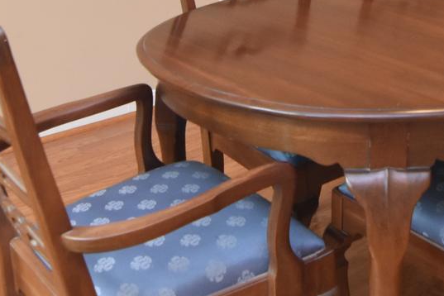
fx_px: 776
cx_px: 390
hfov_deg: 30.7
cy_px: -79
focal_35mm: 63
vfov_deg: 20.0
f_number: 2.8
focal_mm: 11
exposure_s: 1/60
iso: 1000
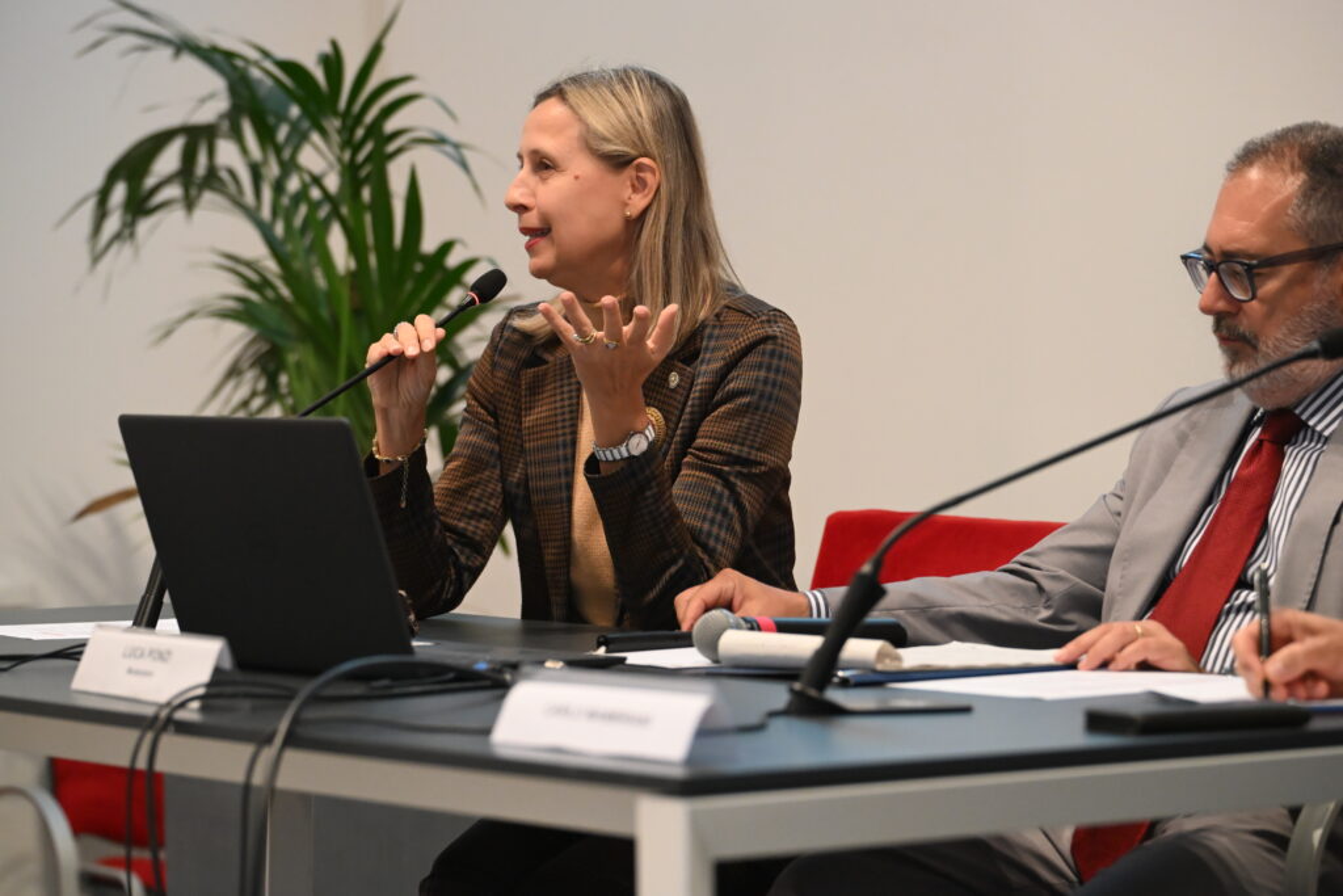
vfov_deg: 11.9
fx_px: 4290
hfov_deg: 17.8
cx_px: 672
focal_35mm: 115
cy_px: 448
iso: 6400
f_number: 4
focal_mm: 115
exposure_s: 1/250
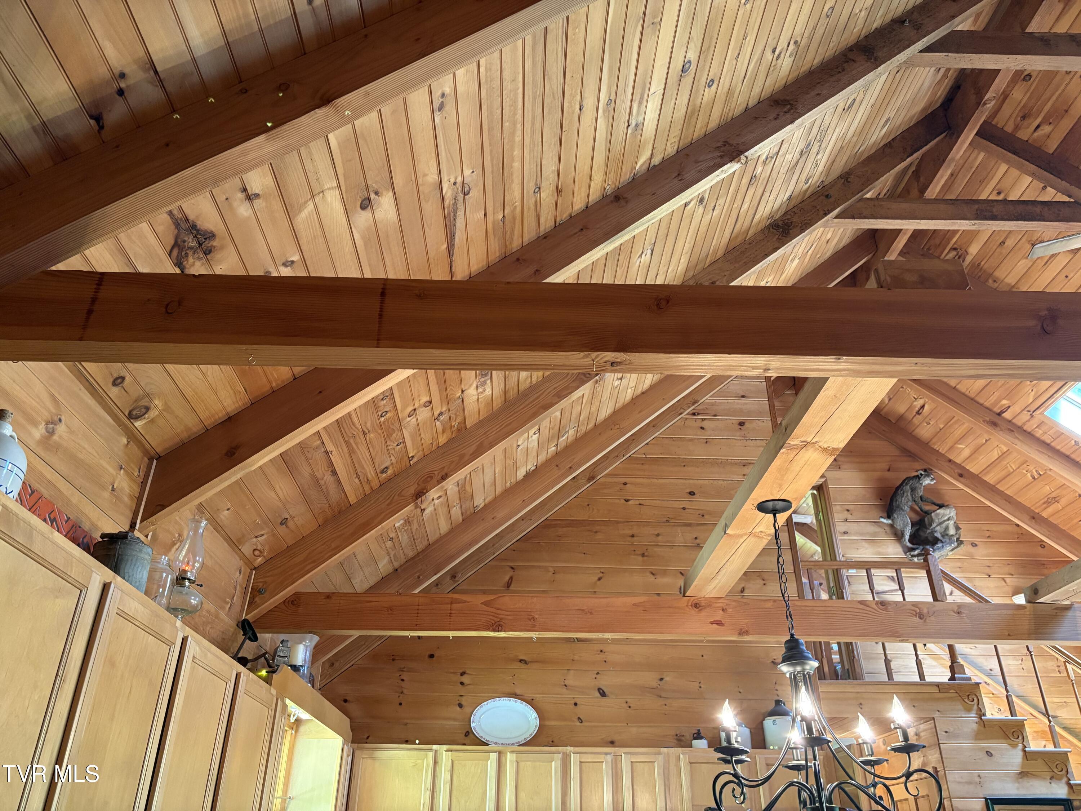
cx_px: 540
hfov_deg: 67.3
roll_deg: +0.8
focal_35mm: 26
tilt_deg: +29.3
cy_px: 406
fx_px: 812
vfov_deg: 53.1
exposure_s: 1/60
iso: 400
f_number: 1.6
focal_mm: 5.96
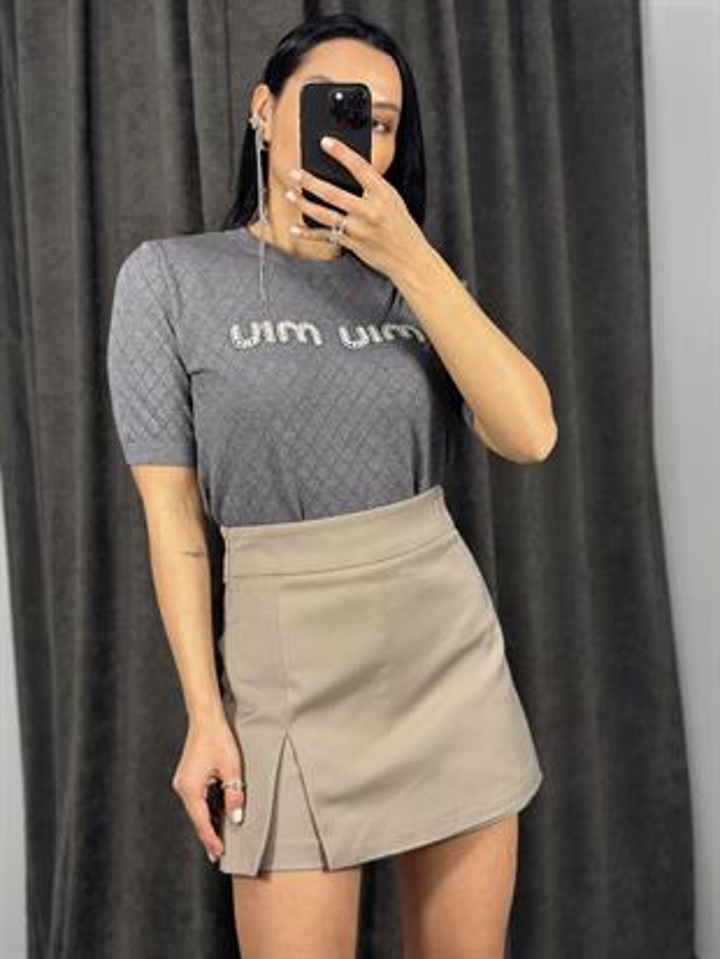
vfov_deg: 39.6
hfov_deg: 30.3
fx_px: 1330
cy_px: 480
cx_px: 360
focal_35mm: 48
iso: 125
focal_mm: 6.86
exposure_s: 1/100
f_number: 1.78
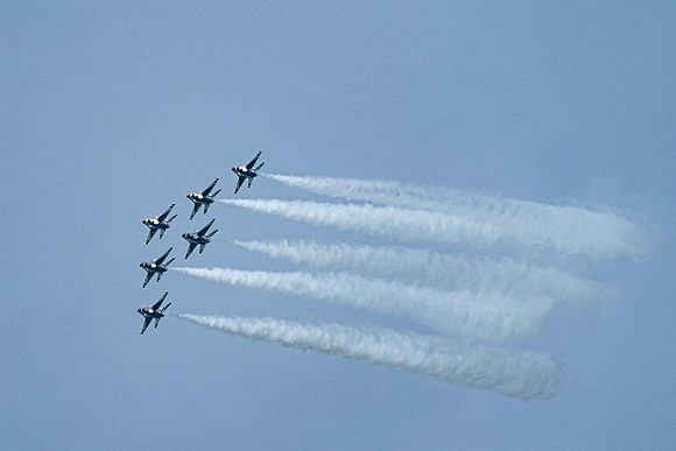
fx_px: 12558
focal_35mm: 669
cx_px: 320
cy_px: 297
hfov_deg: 3.1
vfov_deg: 2.1
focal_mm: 400
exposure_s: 1/2000
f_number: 10
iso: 640
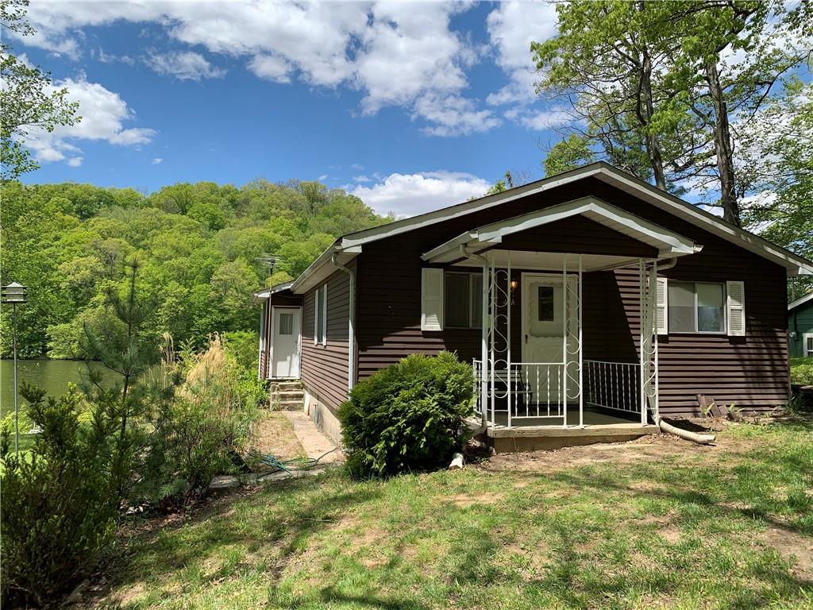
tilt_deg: +5.2
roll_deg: -0.5
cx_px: 406
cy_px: 305
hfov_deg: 67.3
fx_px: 611
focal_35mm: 26
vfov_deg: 53.1
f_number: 1.8
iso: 25
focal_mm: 4.25
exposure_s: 1/1585
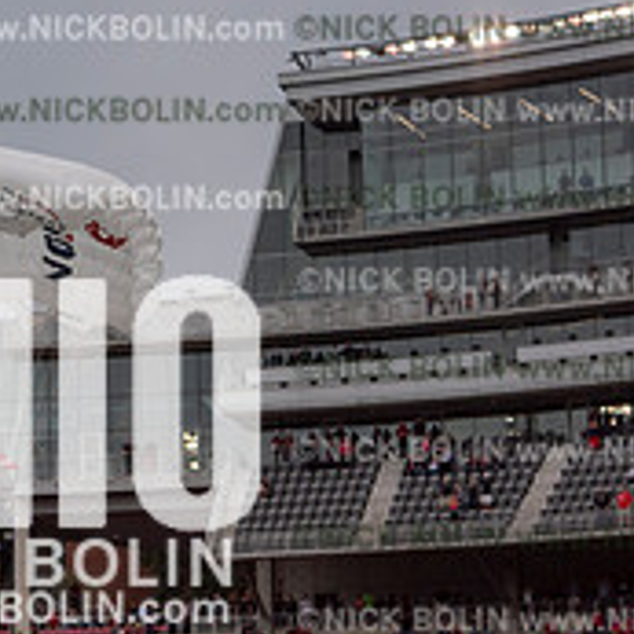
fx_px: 3067
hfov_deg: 11.7
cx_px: 0
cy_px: 453
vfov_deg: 11.8
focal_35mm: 148
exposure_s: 1/4000
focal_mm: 52
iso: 250
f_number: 5
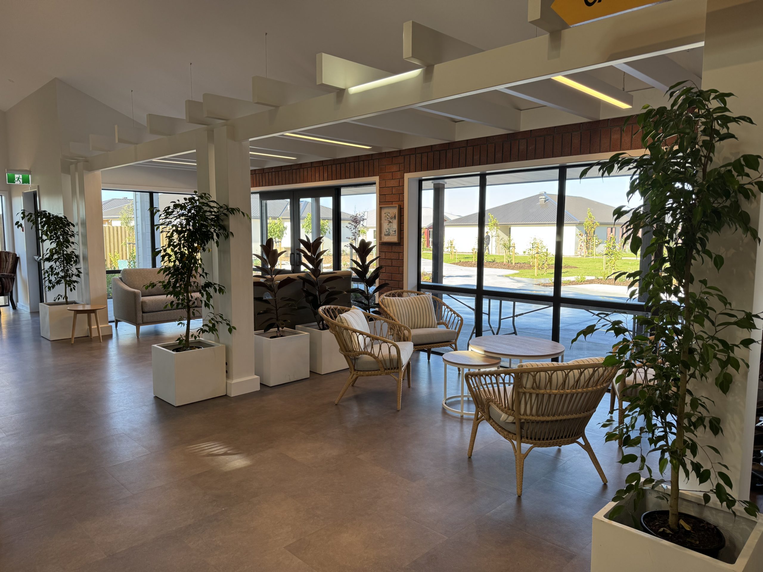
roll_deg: -0.6
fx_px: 529
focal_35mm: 24
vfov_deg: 56.8
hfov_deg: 71.6
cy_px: 286
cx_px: 382
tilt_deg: -6.5
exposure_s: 1/197
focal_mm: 6.76
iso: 64
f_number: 1.78
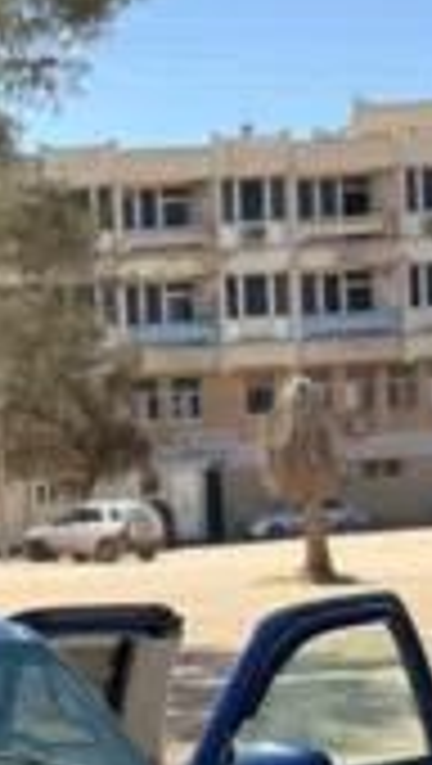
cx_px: -202
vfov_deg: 17.3
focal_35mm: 123
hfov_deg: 9.6
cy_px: 630
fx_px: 2497
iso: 80
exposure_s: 1/3472
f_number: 1.78
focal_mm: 6.86
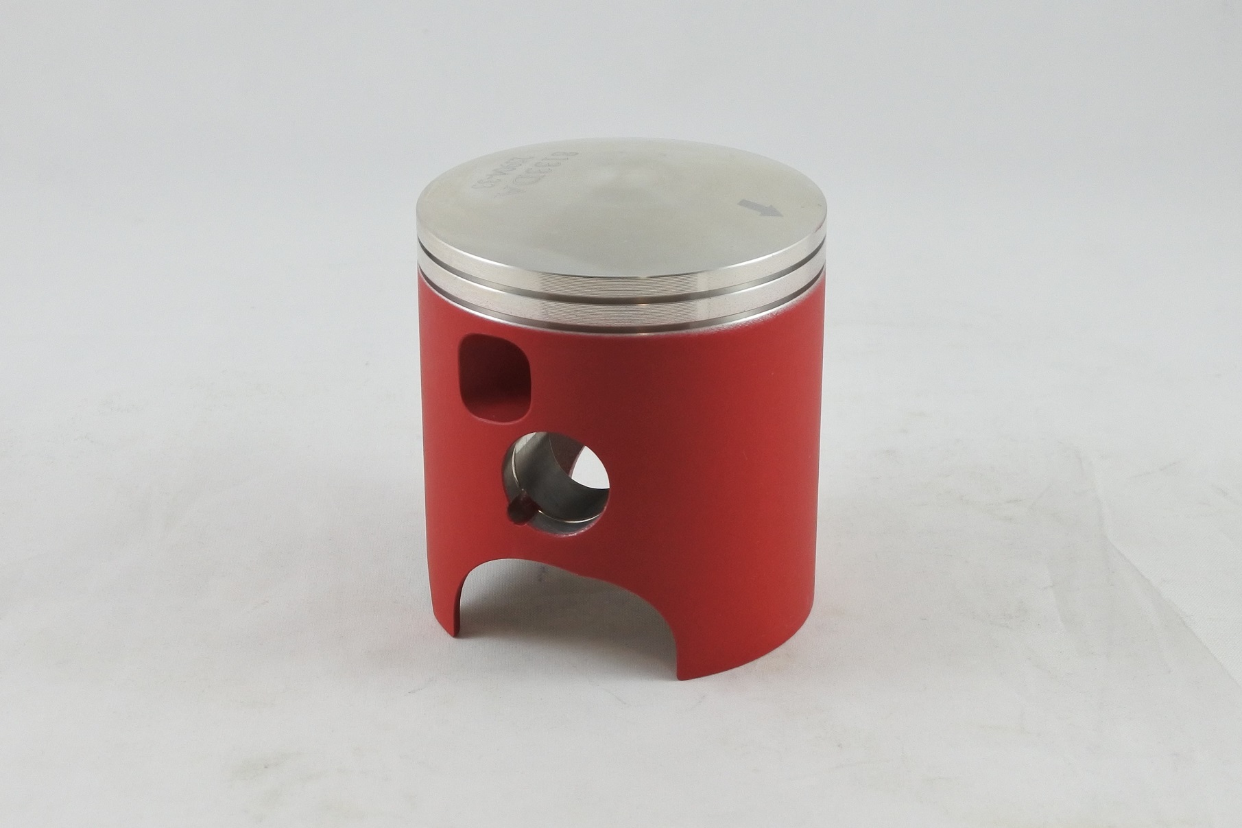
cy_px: 414
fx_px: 1414
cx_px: 621
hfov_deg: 47.4
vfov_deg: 32.6
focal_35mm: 41
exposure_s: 1/125
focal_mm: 15.3
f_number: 4.2
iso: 400
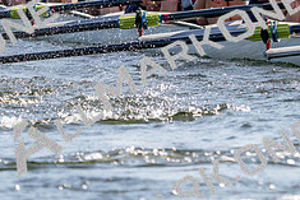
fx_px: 4953
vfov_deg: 2.3
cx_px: 272
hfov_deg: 3.5
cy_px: -21
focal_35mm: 594
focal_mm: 241
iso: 320
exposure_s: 1/2000
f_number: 5.6
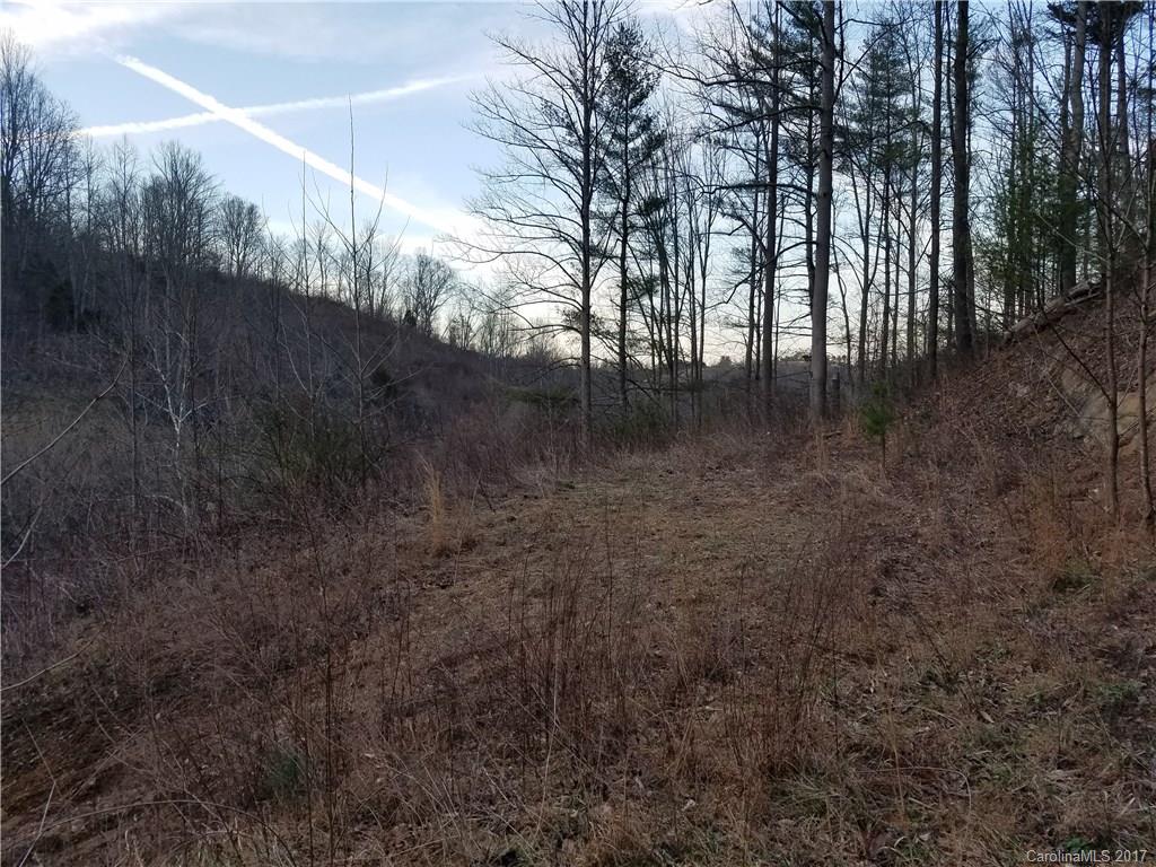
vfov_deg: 53.1
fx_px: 868
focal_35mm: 26
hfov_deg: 67.3
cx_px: 578
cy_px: 434
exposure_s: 1/185
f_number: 1.7
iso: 50
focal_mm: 4.2
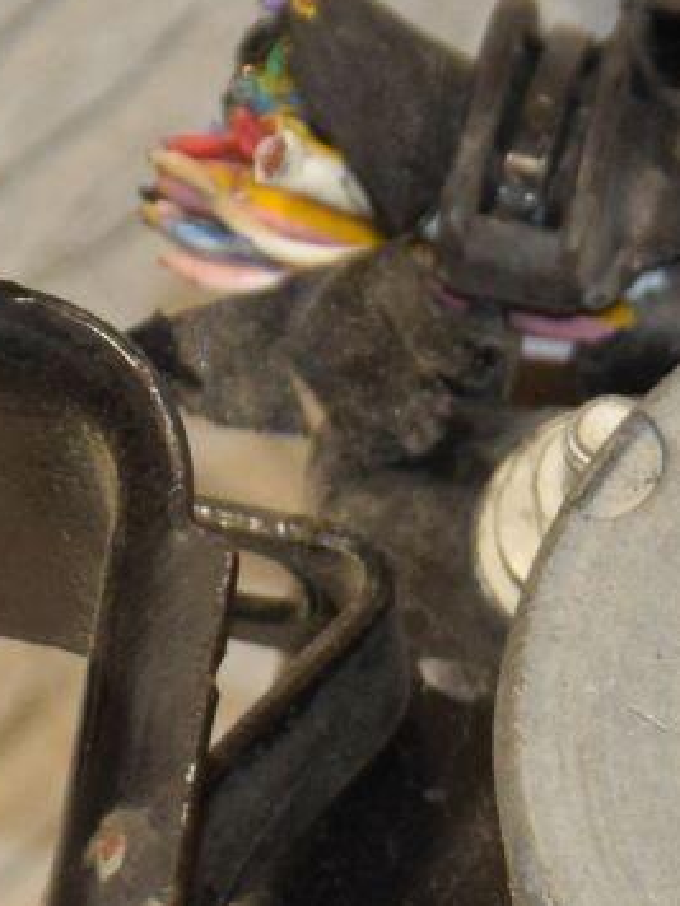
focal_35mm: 693
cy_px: 1021
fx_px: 18153
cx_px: 871
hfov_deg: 2.1
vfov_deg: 2.9
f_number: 5.6
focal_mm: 75
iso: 800
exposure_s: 1/200
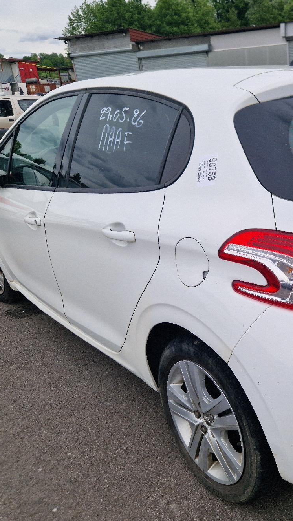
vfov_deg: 58.0
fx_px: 470
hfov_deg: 33.1
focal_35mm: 34
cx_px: 257
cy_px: 260
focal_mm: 5.4
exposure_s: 1/1000
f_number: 1.8
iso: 50
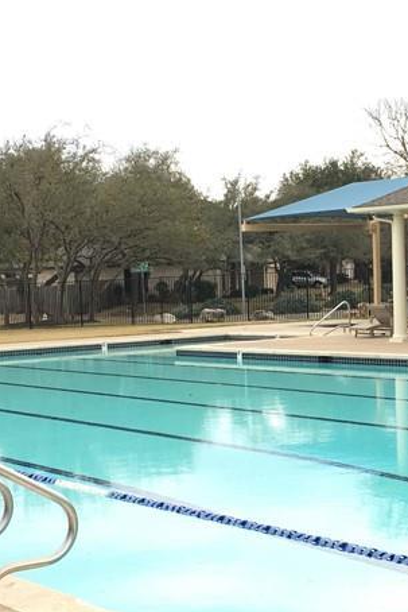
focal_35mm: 68
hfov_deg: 19.9
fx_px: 1155
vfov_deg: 29.5
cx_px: 299
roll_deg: +1.5
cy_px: 377
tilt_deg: -5.0
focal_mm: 4.15
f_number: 2.2
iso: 32
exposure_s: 1/40
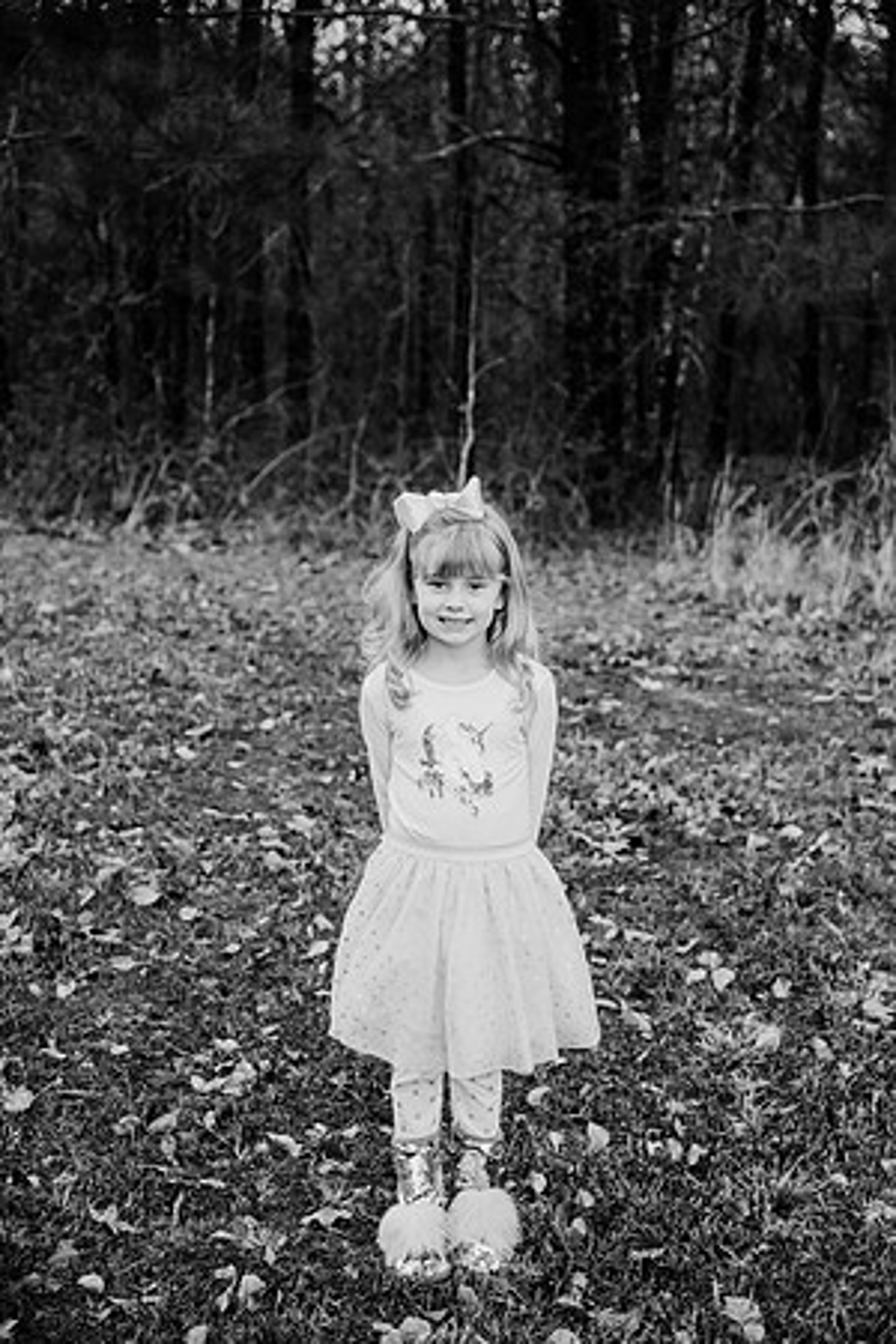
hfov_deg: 23.4
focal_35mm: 58
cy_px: 672
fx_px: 2165
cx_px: 448
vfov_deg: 34.5
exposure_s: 1/800
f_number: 4
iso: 800
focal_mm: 58
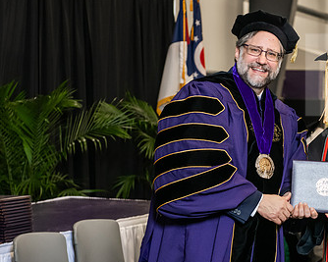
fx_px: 1106
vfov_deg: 13.5
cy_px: 153
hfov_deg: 16.7
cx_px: 276
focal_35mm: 114
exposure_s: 1/200
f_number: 5
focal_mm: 70
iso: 2500
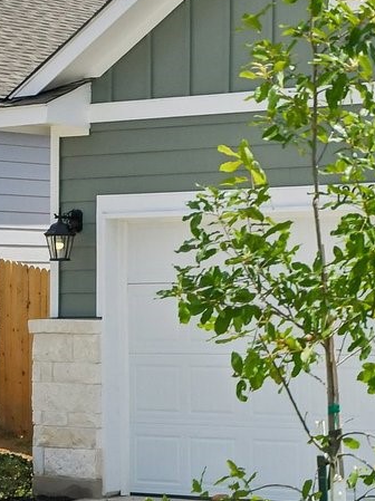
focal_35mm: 125
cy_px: 211
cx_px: 800
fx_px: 1808
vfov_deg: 15.8
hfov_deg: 10.6
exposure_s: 1/3200
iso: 400
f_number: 8
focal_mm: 24
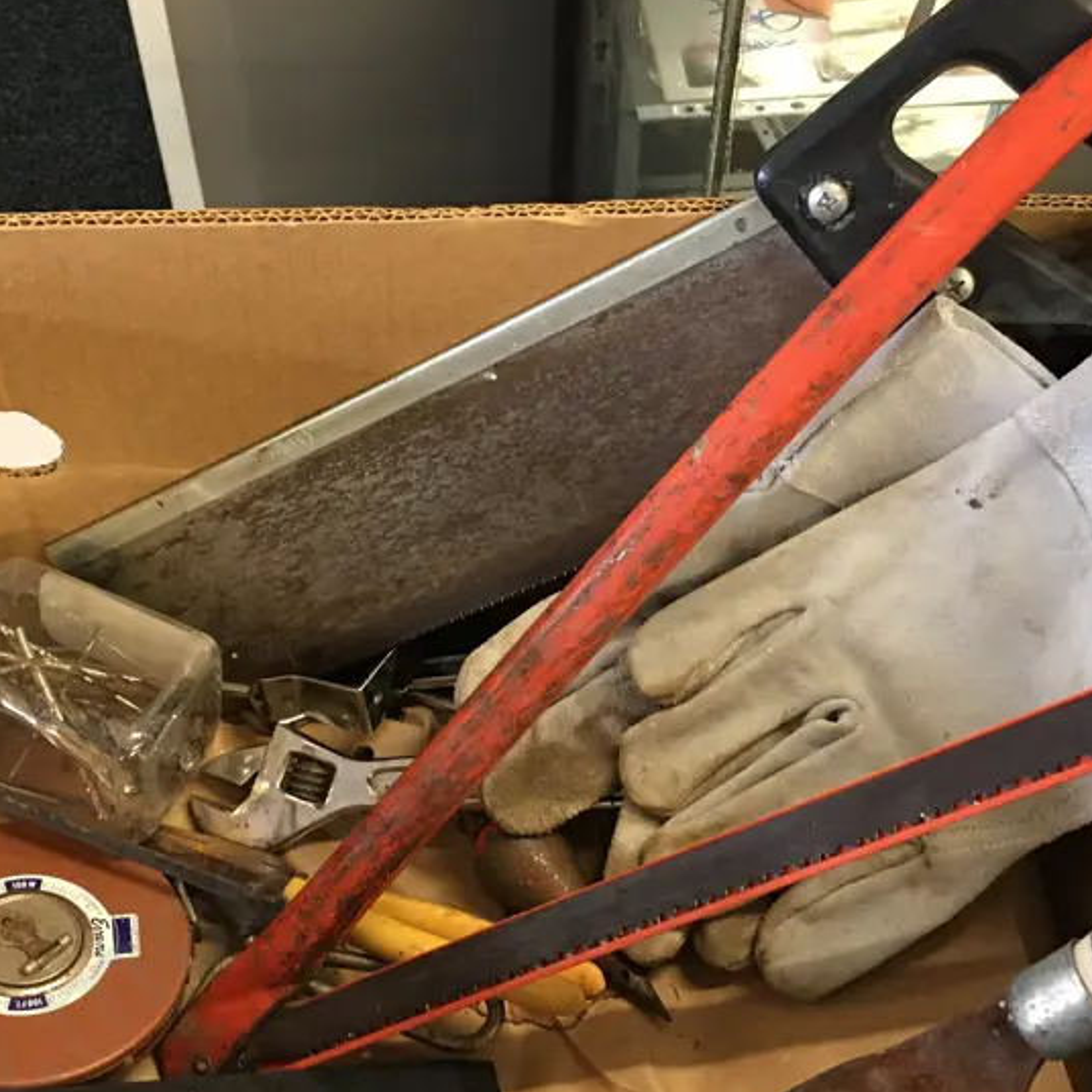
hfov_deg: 34.7
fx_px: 1749
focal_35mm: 49
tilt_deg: -55.2
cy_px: 642
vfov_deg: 34.6
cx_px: 579
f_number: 2.2
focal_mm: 4.15
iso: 80
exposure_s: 1/17
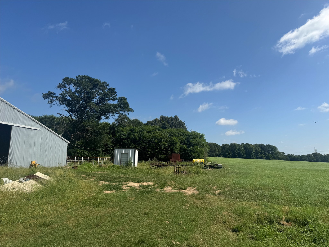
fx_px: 228
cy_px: 124
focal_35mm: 24
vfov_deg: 56.8
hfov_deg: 71.6
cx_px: 164
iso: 80
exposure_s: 1/5348
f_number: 1.78
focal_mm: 6.76
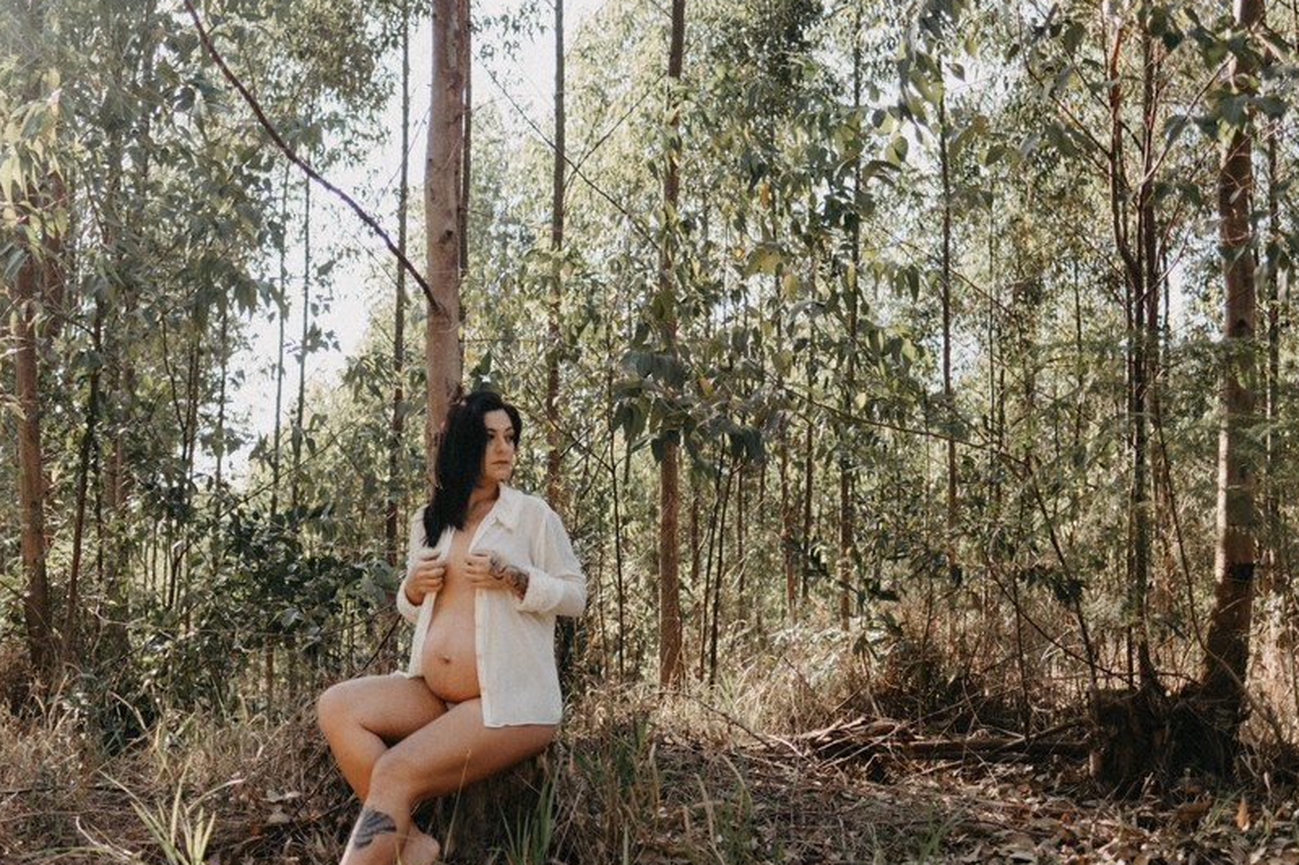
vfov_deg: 36.9
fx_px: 1299
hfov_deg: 52.8
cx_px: 524
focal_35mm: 36
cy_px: 419
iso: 80
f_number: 1.6
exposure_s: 1/500
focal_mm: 16
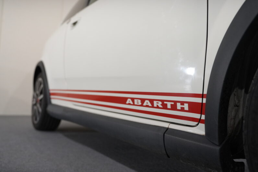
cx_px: 129
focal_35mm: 32
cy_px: 86
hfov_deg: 58.7
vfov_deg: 41.1
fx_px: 229
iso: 1600
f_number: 2.8
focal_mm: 32
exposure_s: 1/500
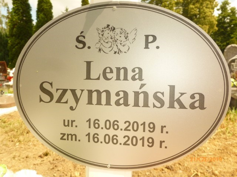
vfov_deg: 49.7
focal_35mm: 28
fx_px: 192
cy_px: 88
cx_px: 118
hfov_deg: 63.4
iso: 200
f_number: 10
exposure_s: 1/160
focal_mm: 5
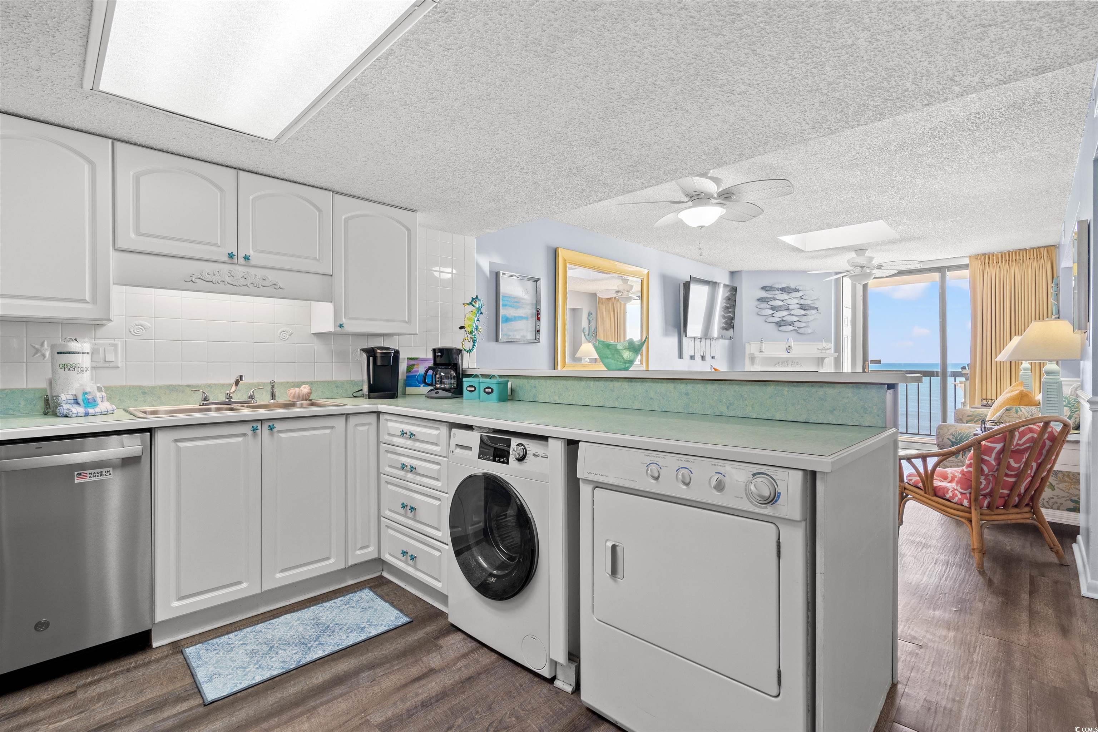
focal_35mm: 16
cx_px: 549
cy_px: 366
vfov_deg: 73.7
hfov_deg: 96.7
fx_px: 488
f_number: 7.1
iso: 320
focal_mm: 16
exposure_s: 1/6
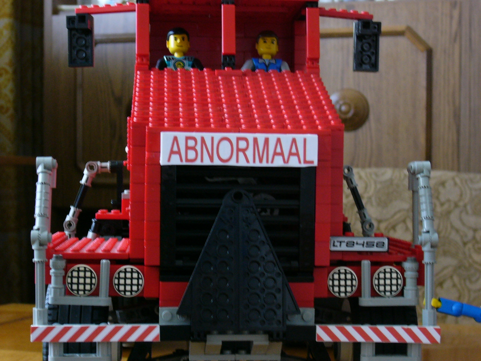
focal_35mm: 79
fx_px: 1098
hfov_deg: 24.7
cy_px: 180
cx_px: 240
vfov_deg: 18.7
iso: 200
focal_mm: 13.1
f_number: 4.3
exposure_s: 1/8
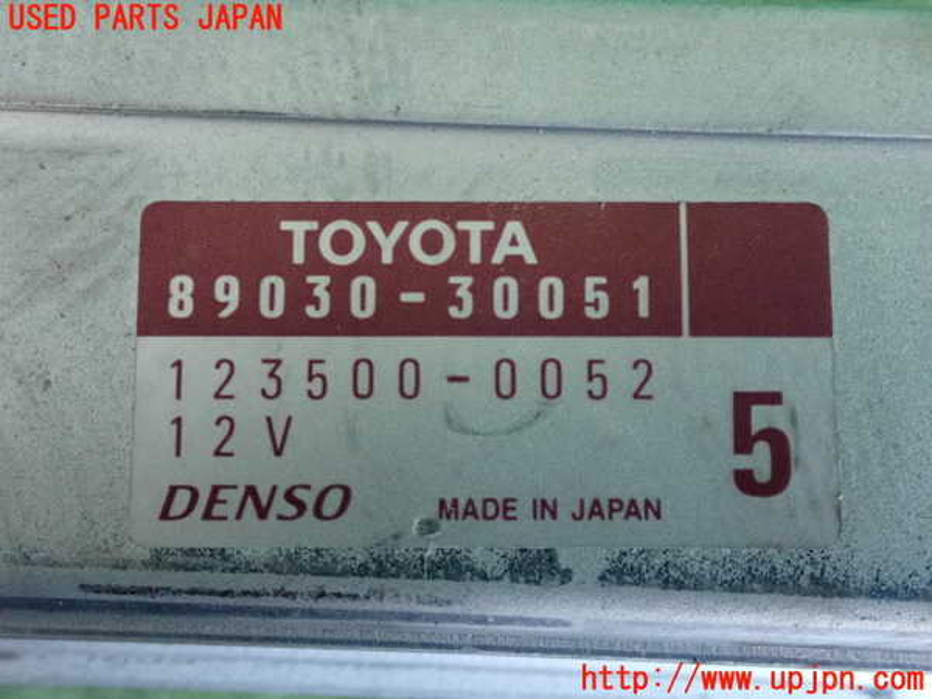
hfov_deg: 38.2
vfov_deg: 29.1
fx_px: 1346
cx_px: 466
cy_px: 350
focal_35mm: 50
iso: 2000
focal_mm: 9.01
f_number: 3.2
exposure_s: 1/125
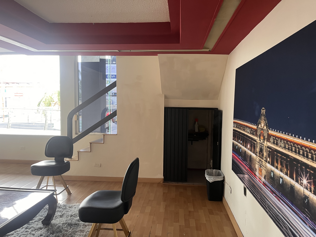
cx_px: 158
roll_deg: -0.6
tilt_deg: -2.9
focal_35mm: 26
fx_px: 237
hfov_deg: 67.3
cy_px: 118
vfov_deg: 53.1
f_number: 1.6
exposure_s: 1/64
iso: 125
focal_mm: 5.1
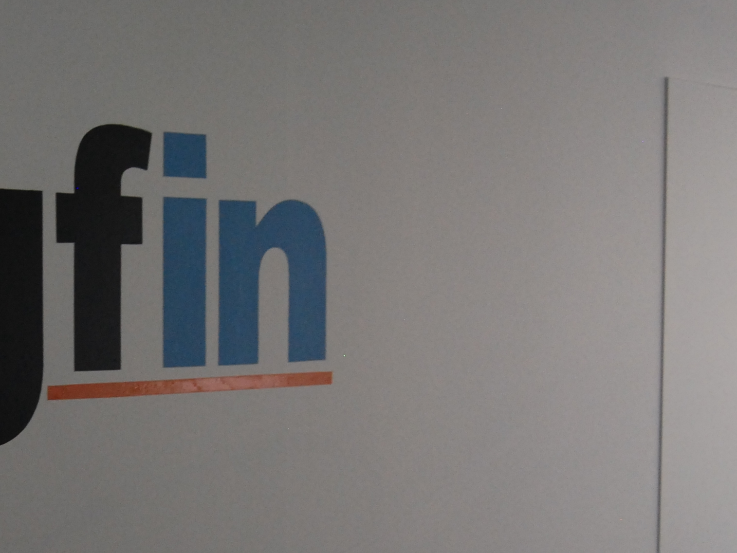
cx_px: 46
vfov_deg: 15.3
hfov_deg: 20.0
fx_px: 2044
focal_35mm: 96
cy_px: 467
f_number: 4
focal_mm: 26
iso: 720
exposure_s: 1/30
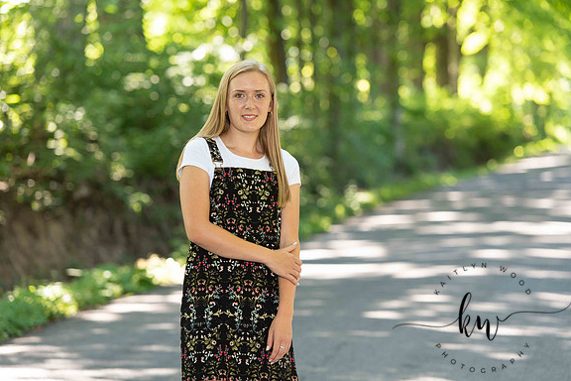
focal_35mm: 141
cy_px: 190
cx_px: 285
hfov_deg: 14.6
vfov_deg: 9.7
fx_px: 2236
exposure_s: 1/200
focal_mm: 140
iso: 640
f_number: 3.5
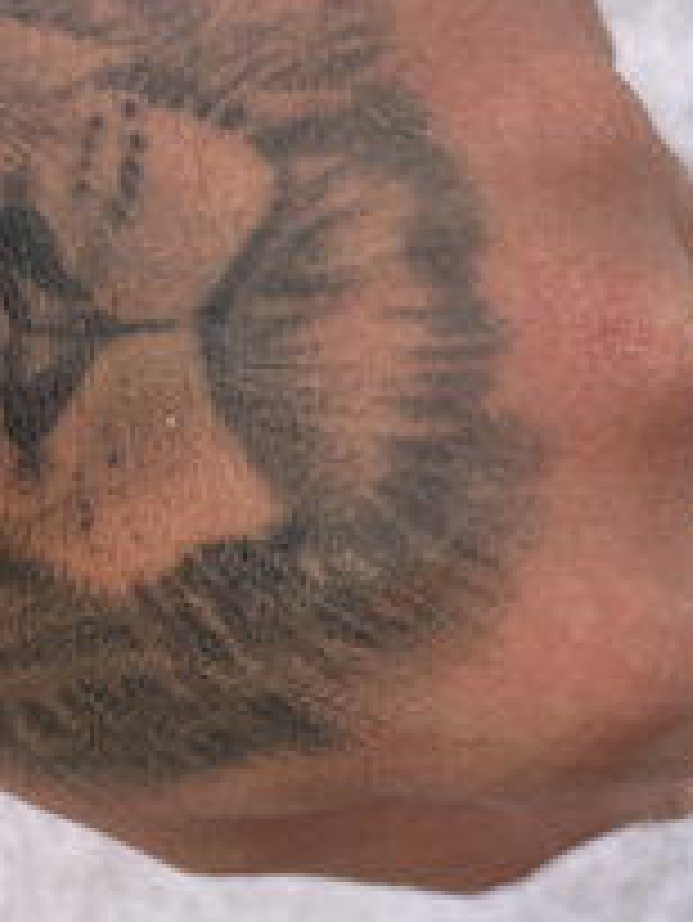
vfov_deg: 29.8
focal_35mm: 65
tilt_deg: -74.4
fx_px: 1733
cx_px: -72
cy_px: 403
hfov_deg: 21.4
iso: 32
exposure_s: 1/702
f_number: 1.8
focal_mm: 4.25
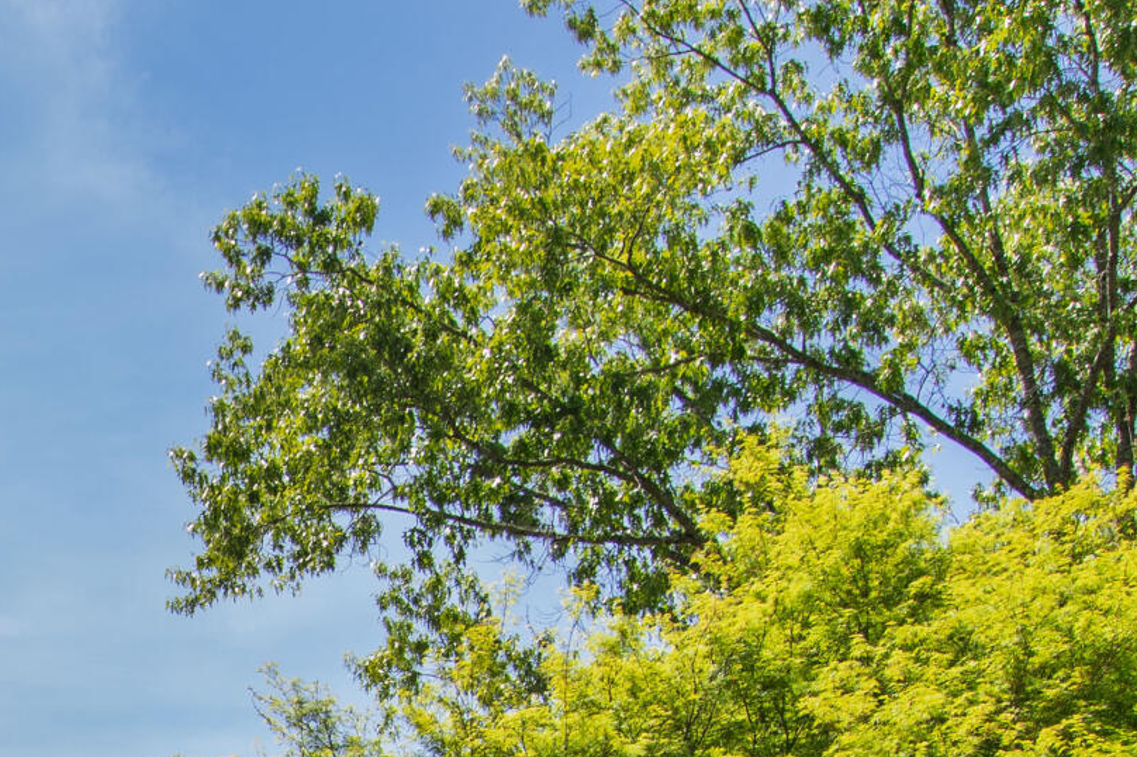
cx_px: -325
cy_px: 1375
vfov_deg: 15.1
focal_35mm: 78
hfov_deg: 23.2
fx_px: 2462
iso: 100
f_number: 8
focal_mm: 14
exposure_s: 1/60
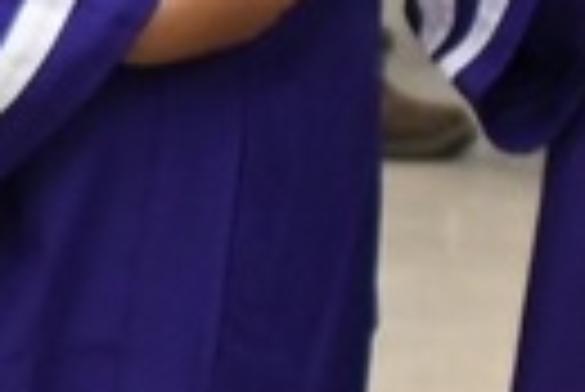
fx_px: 2878
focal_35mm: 177
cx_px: 2268
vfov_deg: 7.8
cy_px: 16
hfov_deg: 7.9
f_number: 1.7
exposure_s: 1/161
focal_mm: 15
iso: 400
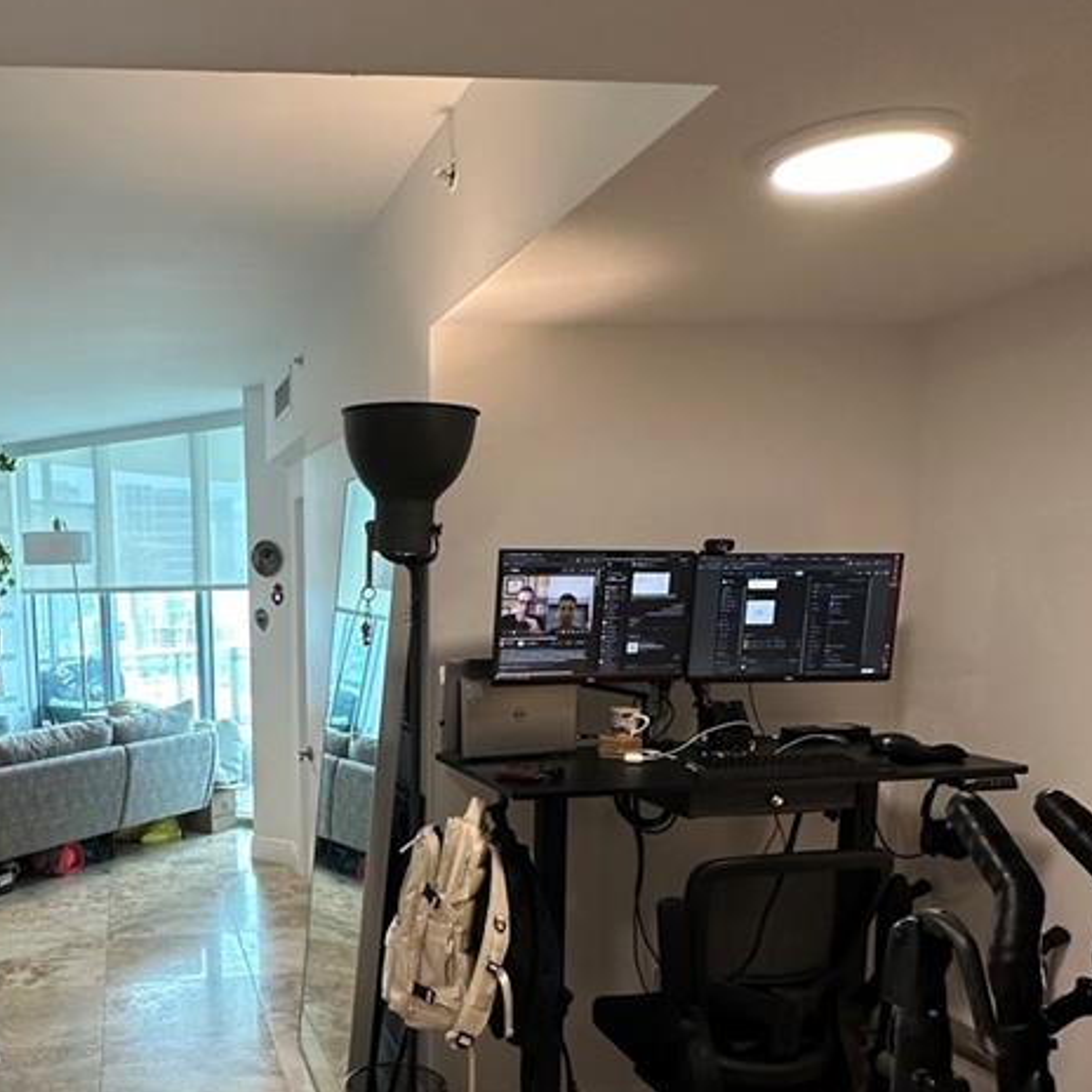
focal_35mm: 32
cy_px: 779
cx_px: 242
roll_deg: +0.3
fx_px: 1142
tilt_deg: -10.1
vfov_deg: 49.6
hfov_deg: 48.6
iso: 125
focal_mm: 2.22
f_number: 2.2
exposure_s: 1/100
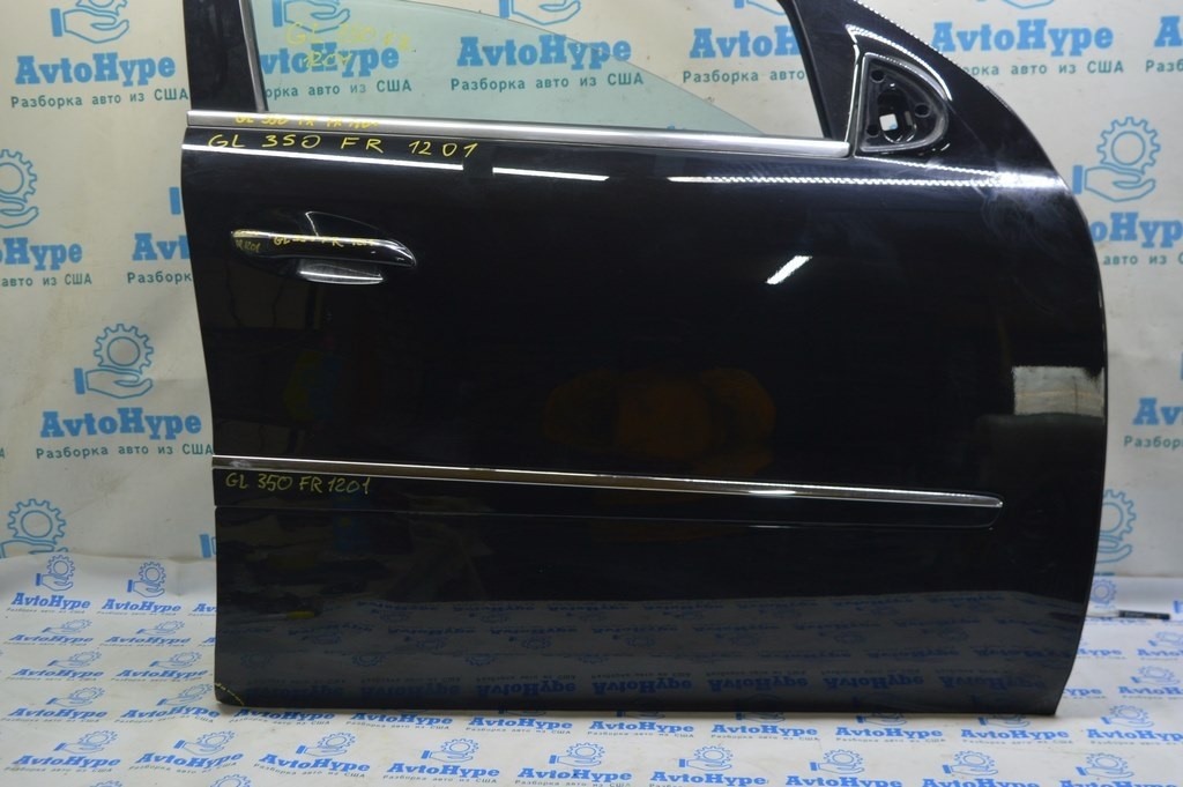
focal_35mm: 36
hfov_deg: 53.2
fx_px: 1182
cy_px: 394
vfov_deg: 36.8
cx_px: 592
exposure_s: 1/25
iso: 400
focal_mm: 24
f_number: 5.6
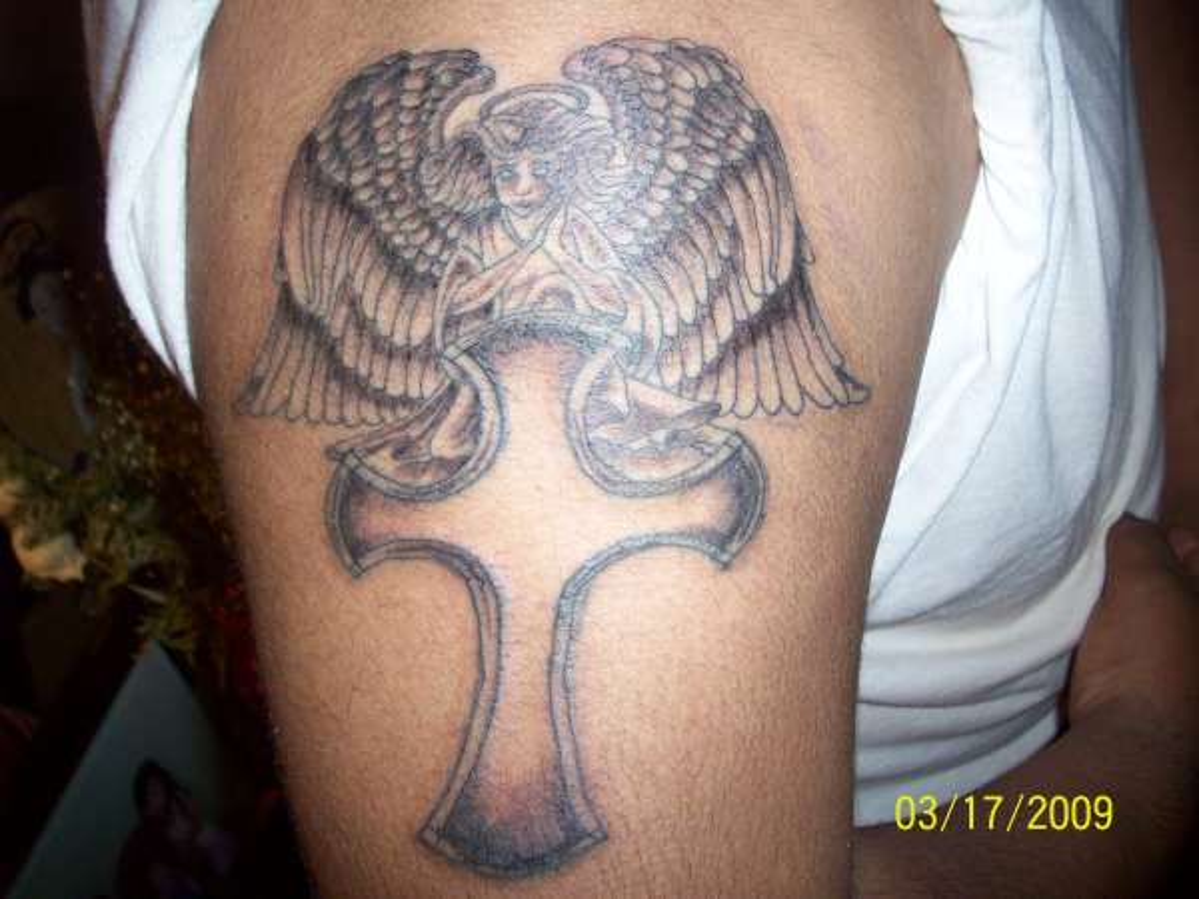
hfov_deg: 50.1
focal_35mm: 37
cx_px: 600
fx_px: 1282
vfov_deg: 38.7
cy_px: 450
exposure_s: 1/64
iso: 80
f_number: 2.8
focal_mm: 6.2
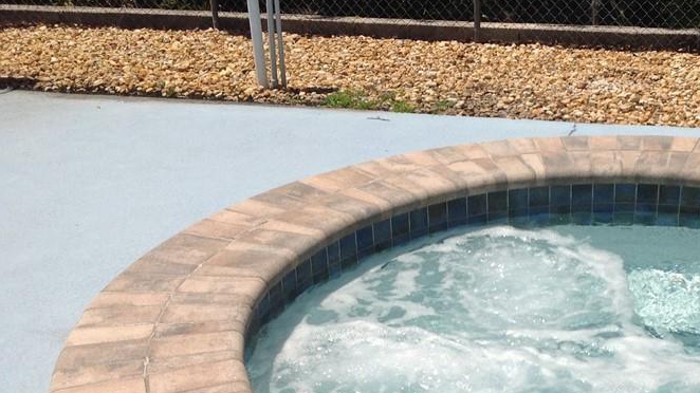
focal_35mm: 59
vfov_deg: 20.1
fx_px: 1095
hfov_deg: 34.8
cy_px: 314
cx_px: 508
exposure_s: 1/5051
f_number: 2.4
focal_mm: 4.28
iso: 50
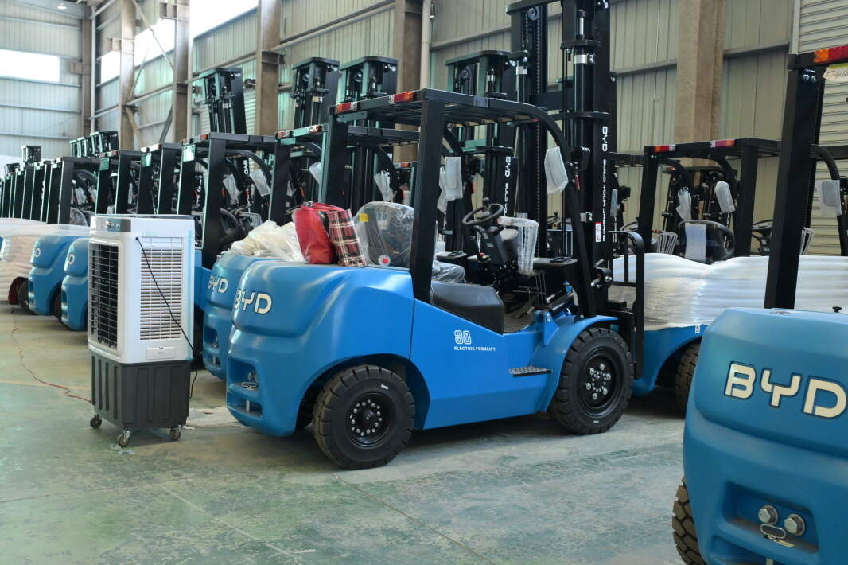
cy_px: 282
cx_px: 424
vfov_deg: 36.9
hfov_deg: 53.1
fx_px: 848
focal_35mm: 36
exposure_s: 1/400
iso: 3200
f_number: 4
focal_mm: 24
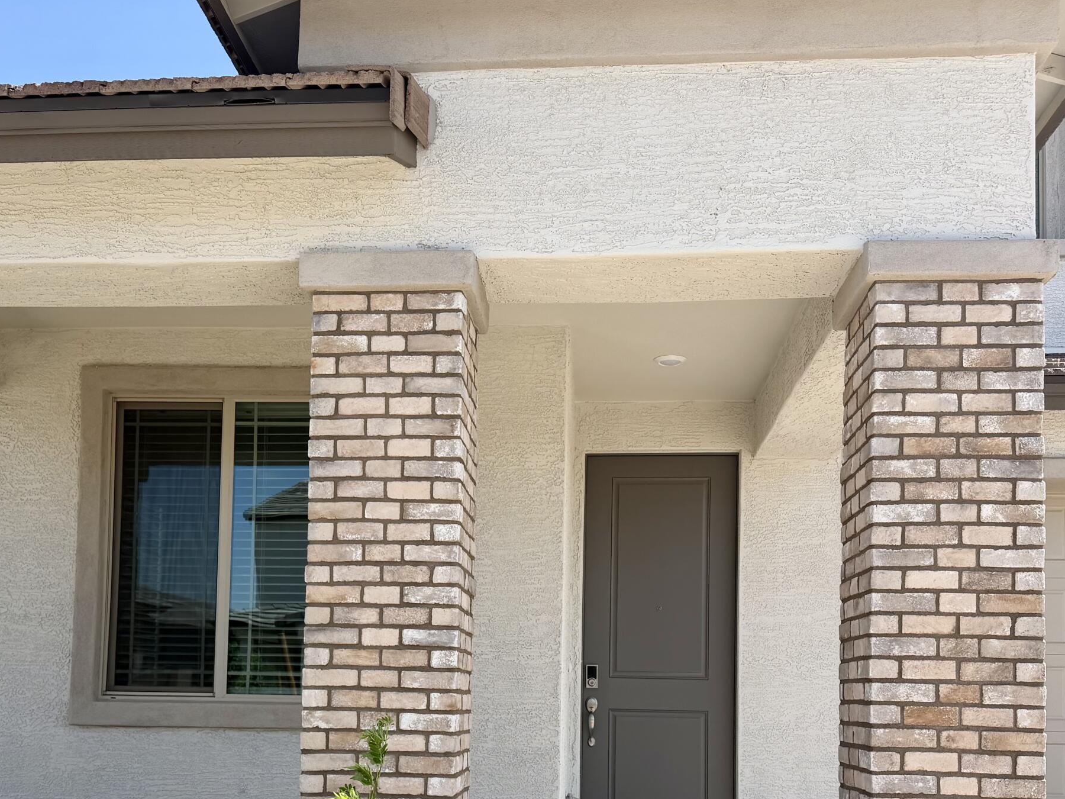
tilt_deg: +2.7
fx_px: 1231
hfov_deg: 46.7
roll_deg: -0.8
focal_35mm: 40
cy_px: 616
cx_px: 458
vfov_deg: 35.0
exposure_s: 1/2801
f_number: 1.78
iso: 80
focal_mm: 6.76
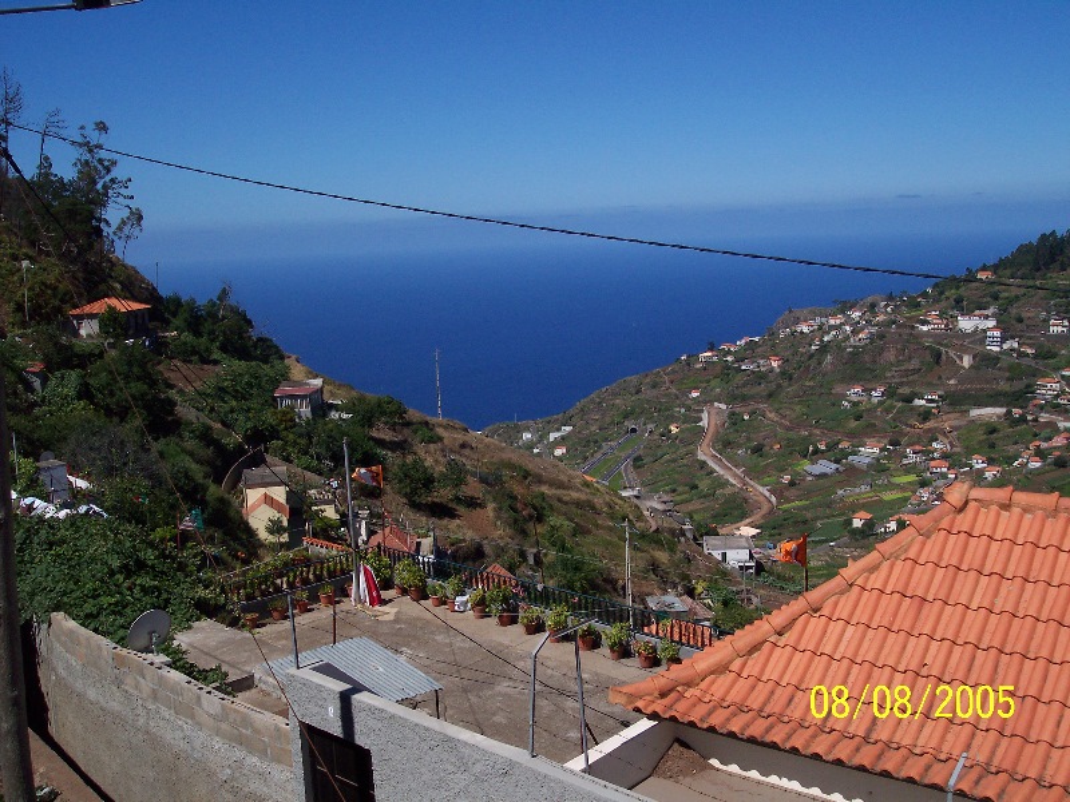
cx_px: 535
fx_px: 1175
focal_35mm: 38
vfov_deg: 37.7
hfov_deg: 49.0
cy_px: 401
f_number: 4.8
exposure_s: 1/1000
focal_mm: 8
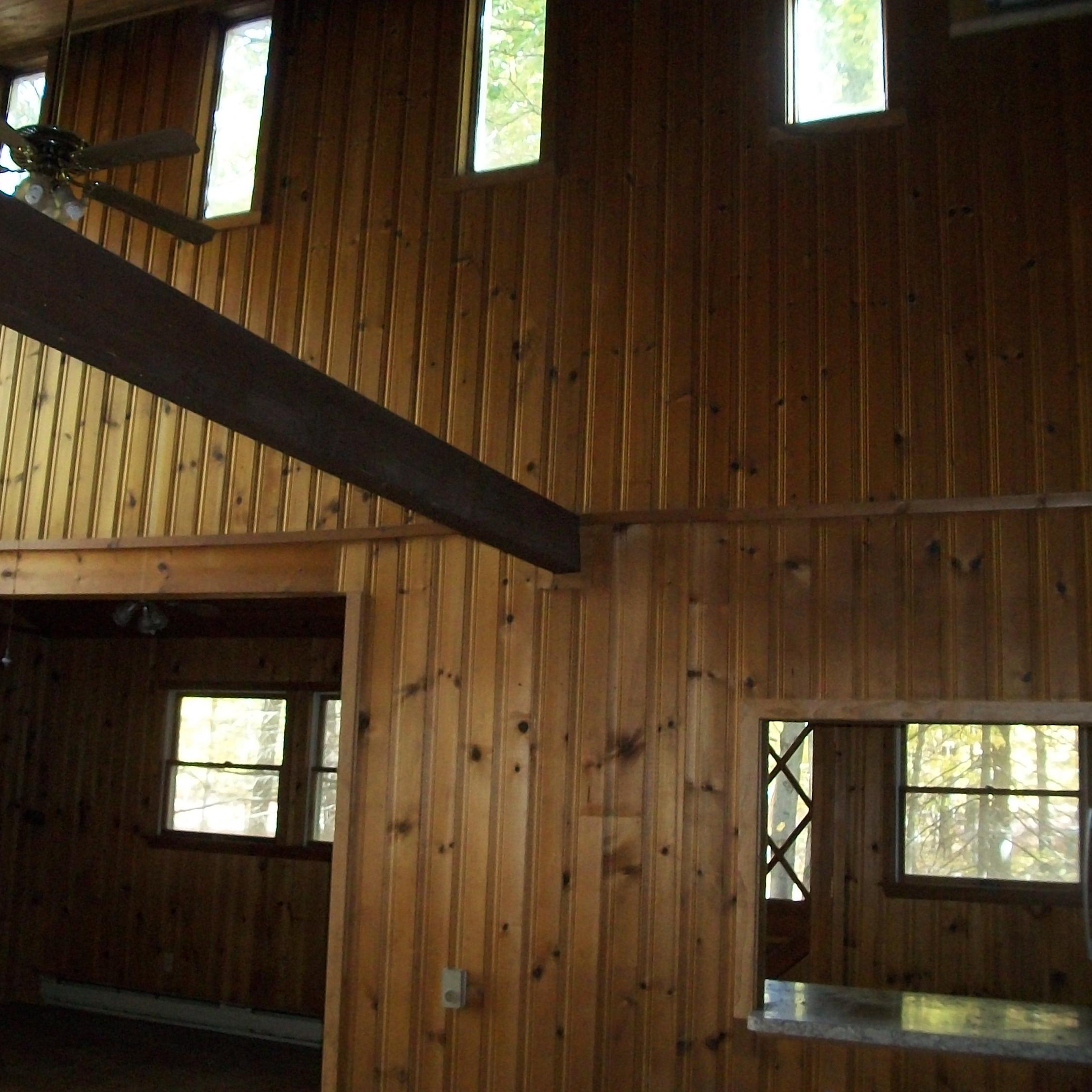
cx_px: 439
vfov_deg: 43.9
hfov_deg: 43.6
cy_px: 544
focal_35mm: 38
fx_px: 1356
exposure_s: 1/30
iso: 240
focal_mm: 5.7
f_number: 2.9
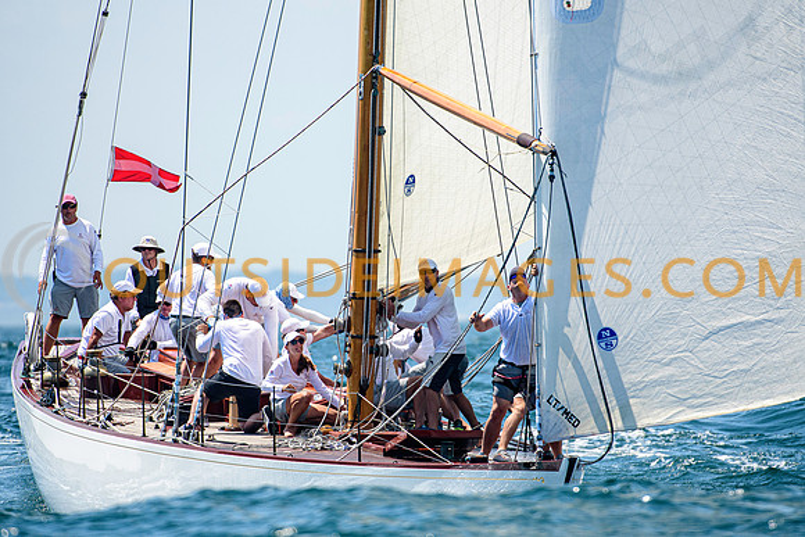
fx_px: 13419
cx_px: 402
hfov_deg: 3.4
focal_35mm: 600
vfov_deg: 2.3
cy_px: 268
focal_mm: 400
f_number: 5
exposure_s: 1/3200
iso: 400
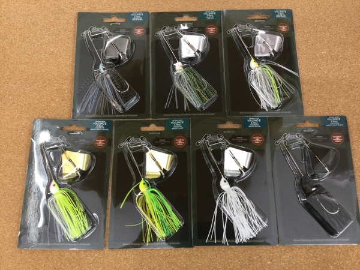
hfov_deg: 58.4
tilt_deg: -75.0
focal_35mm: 31
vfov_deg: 45.4
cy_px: 135
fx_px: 322
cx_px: 180
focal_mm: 3.3
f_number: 2.4
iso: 64
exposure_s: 1/30
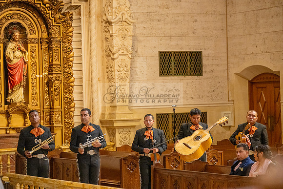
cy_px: 94
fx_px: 944
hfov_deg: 17.1
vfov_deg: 11.4
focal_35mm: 120
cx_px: 142
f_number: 2.8
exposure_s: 1/200
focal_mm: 120
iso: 2000
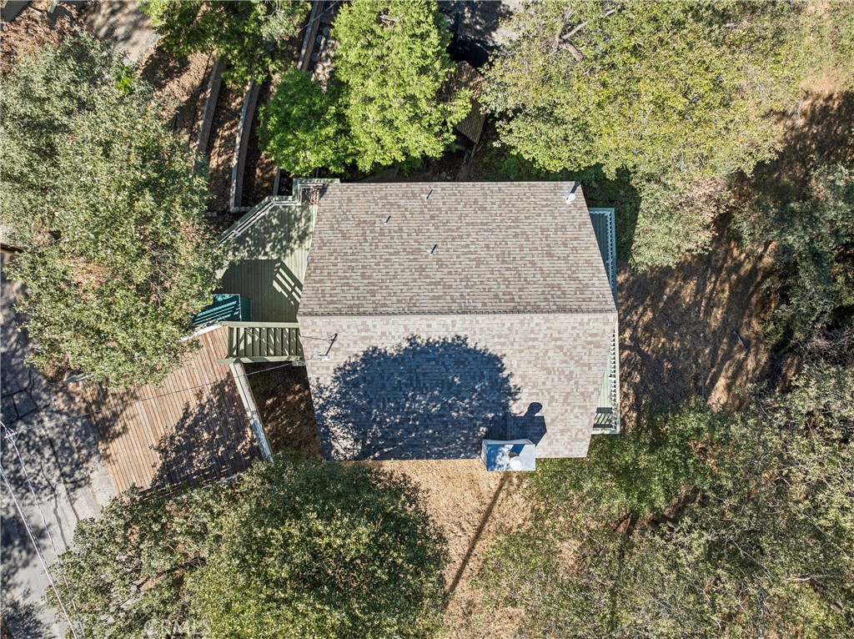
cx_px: 427
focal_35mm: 24
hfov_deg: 71.6
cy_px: 320
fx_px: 592
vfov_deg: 56.7
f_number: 2.8
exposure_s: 1/30
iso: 100
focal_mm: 12.3
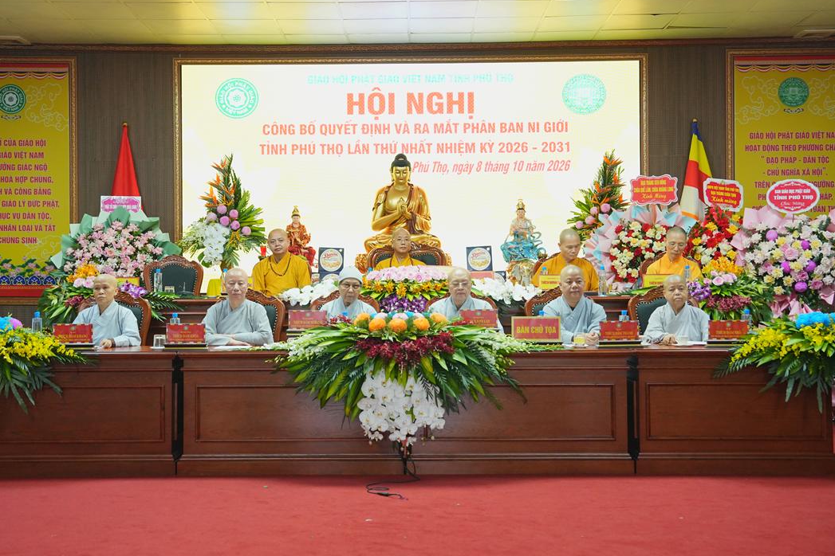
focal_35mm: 47
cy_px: 256
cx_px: 401
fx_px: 1090
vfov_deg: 28.6
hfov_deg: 41.9
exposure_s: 1/125
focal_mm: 41
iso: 3200
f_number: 3.5
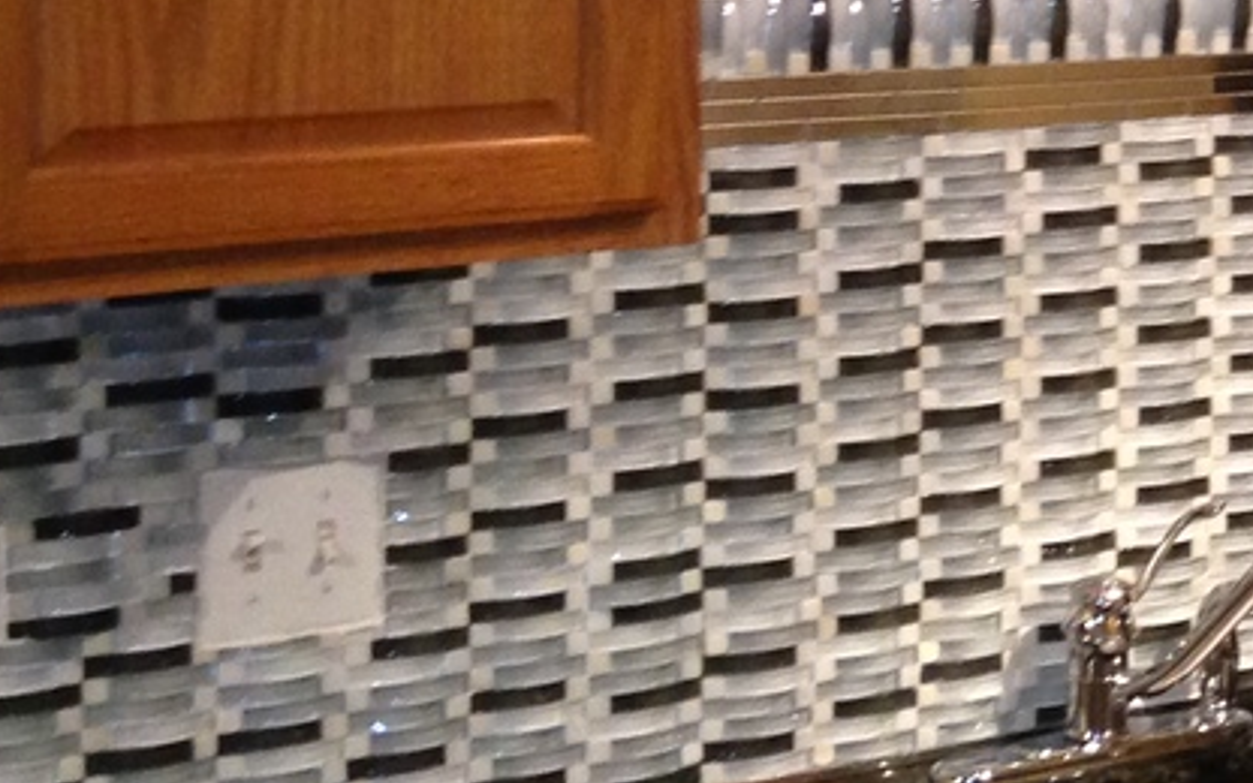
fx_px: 4132
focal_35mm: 121
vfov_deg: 10.7
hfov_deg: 15.6
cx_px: 1979
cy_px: -39
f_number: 2.4
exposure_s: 1/20
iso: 200
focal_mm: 4.12
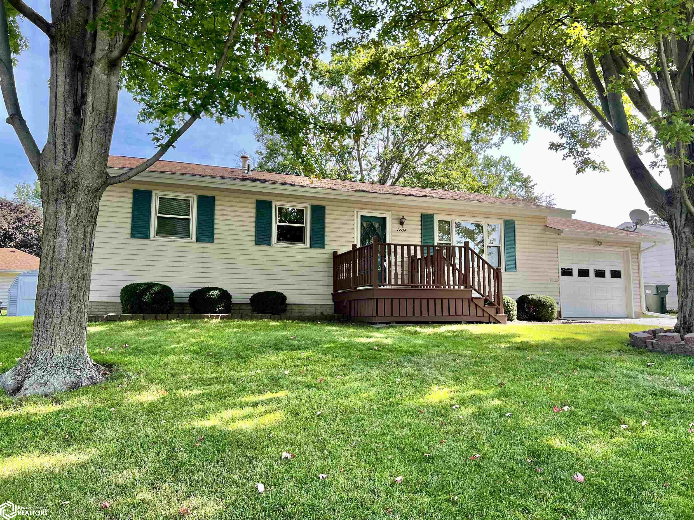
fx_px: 521
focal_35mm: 26
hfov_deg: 67.3
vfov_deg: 53.1
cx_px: 347
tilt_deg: +7.5
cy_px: 260
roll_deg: +0.0
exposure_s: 1/758
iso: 50
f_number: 1.5
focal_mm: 5.7
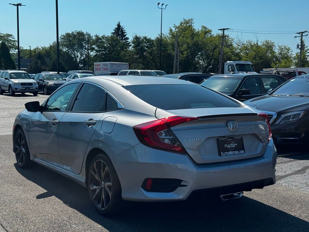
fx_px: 428
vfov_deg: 30.3
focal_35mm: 48
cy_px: 116
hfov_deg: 39.7
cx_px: 154
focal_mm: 6.76
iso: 64
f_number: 1.78
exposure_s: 1/5848
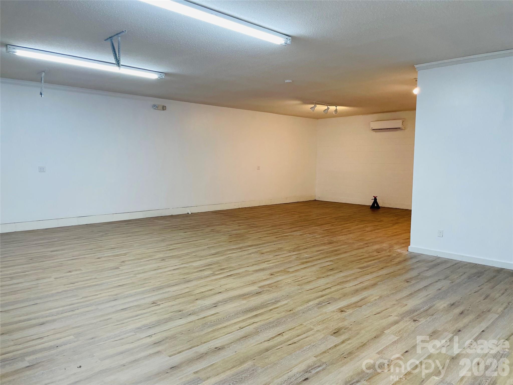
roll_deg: -0.6
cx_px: 256
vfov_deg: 53.1
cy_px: 192
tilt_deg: -4.8
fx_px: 385
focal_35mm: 26
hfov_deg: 67.3
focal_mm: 4.2
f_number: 1.6
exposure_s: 1/120
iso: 80
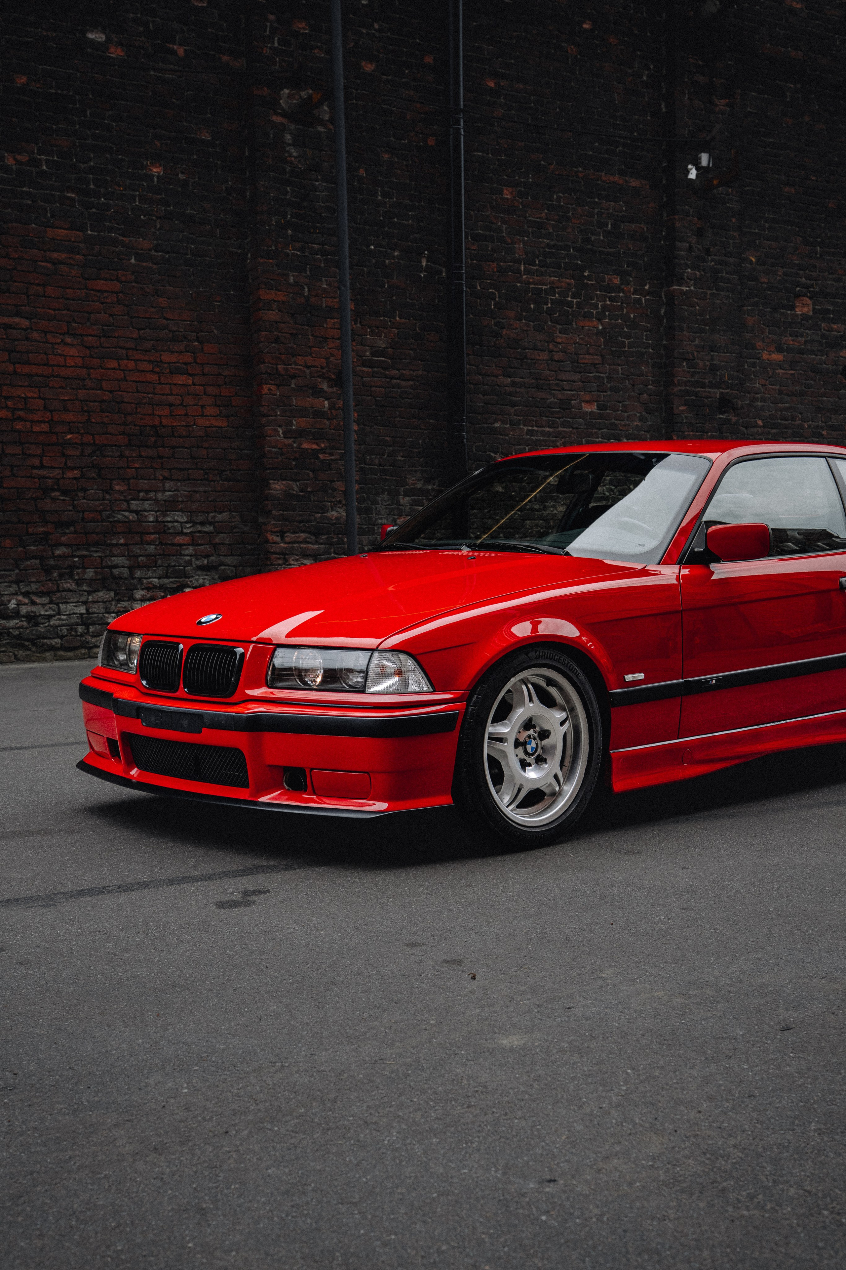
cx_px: 423
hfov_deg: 31.2
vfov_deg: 45.4
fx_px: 1516
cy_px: 635
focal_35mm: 43
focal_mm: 43
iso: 200
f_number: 6.3
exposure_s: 1/250
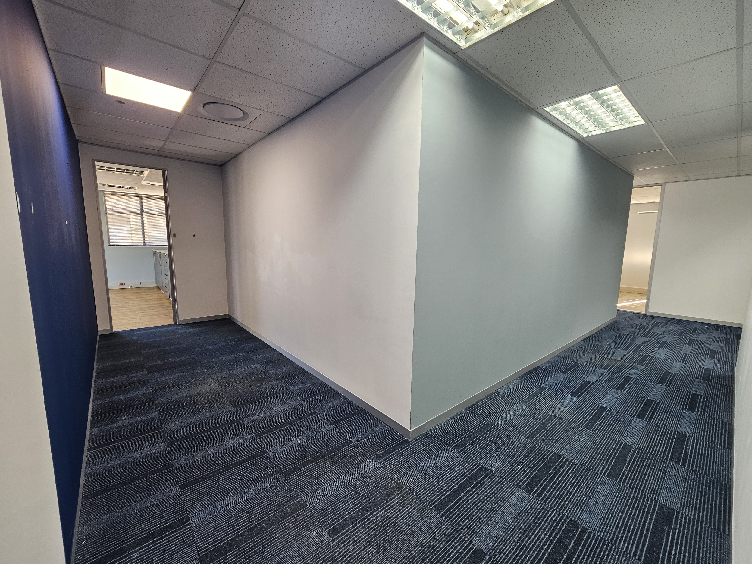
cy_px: 282
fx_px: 282
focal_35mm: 13
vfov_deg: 89.9
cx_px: 376
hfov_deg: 106.2
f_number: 2.2
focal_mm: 2.2
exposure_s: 1/50
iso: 125
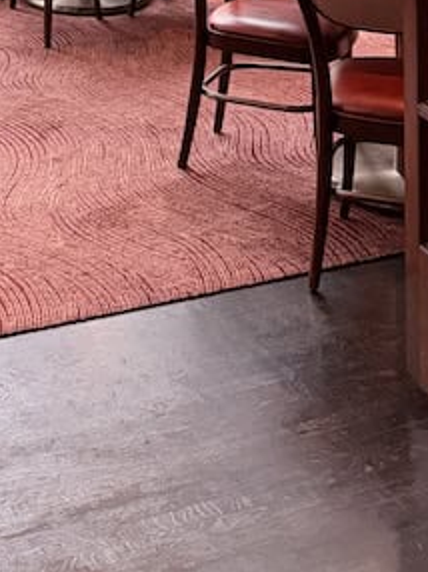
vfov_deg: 18.2
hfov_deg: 17.1
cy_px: -448
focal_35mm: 86
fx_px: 1420
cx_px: 108
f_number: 1.8
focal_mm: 6.8
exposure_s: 1/40
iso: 640
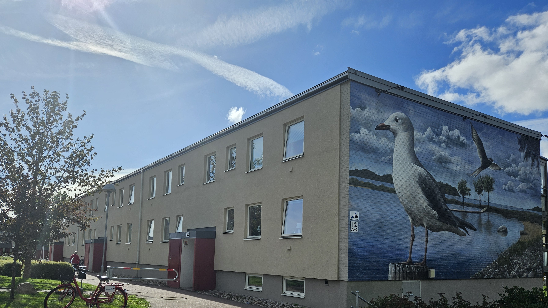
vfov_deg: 40.9
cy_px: 209
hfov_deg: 67.9
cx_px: 281
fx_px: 407
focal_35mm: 28
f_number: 1.8
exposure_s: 1/3903
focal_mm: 5.4
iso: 25
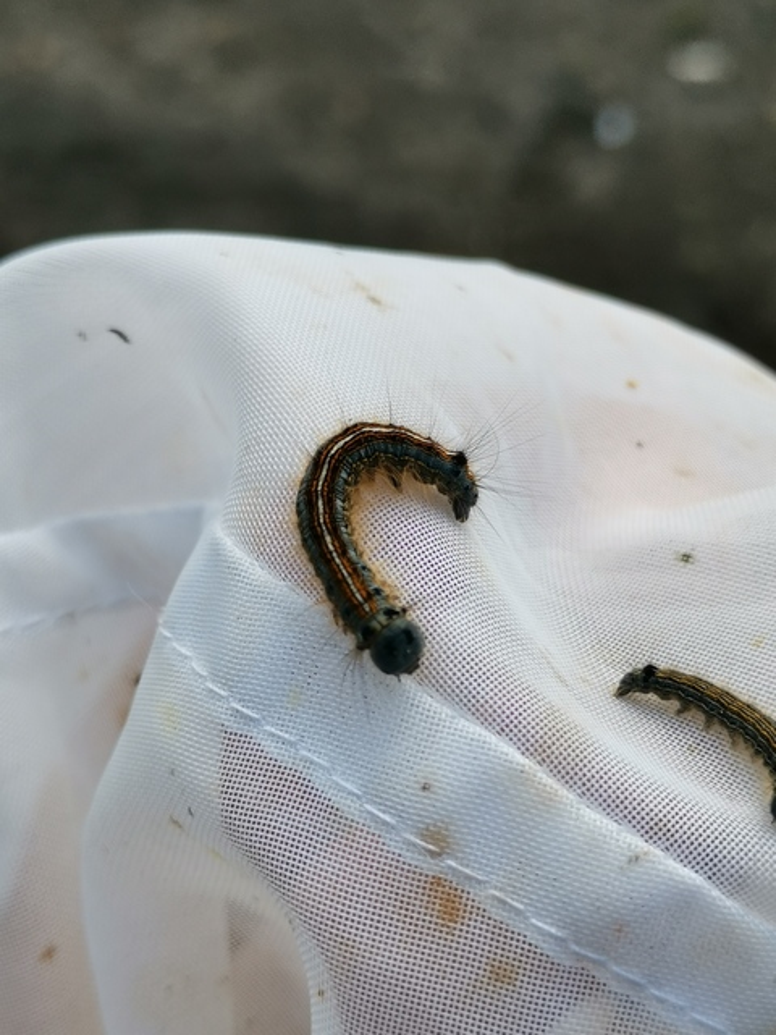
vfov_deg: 38.2
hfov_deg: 29.1
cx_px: 388
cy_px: 518
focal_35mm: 50
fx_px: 1494
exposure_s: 1/414
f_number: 1.8
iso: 50
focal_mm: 4.75
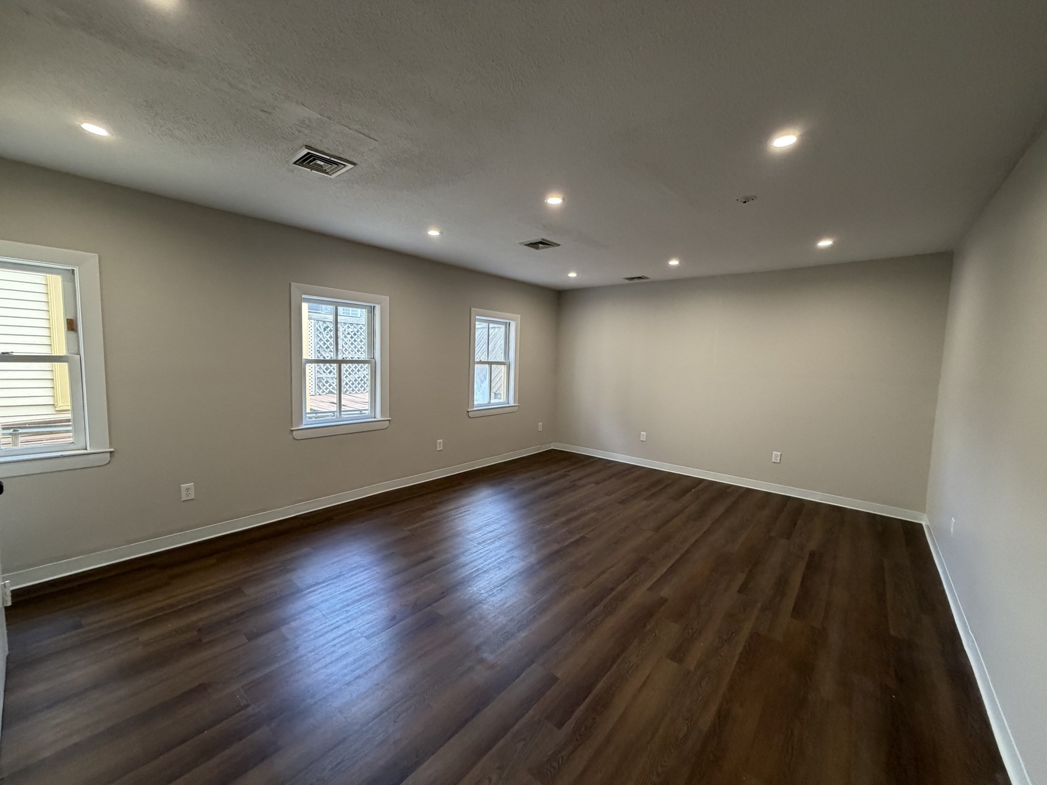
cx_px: 524
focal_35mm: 14
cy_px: 392
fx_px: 423
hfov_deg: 102.1
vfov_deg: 85.7
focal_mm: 2.22
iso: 320
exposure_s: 1/120
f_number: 2.2
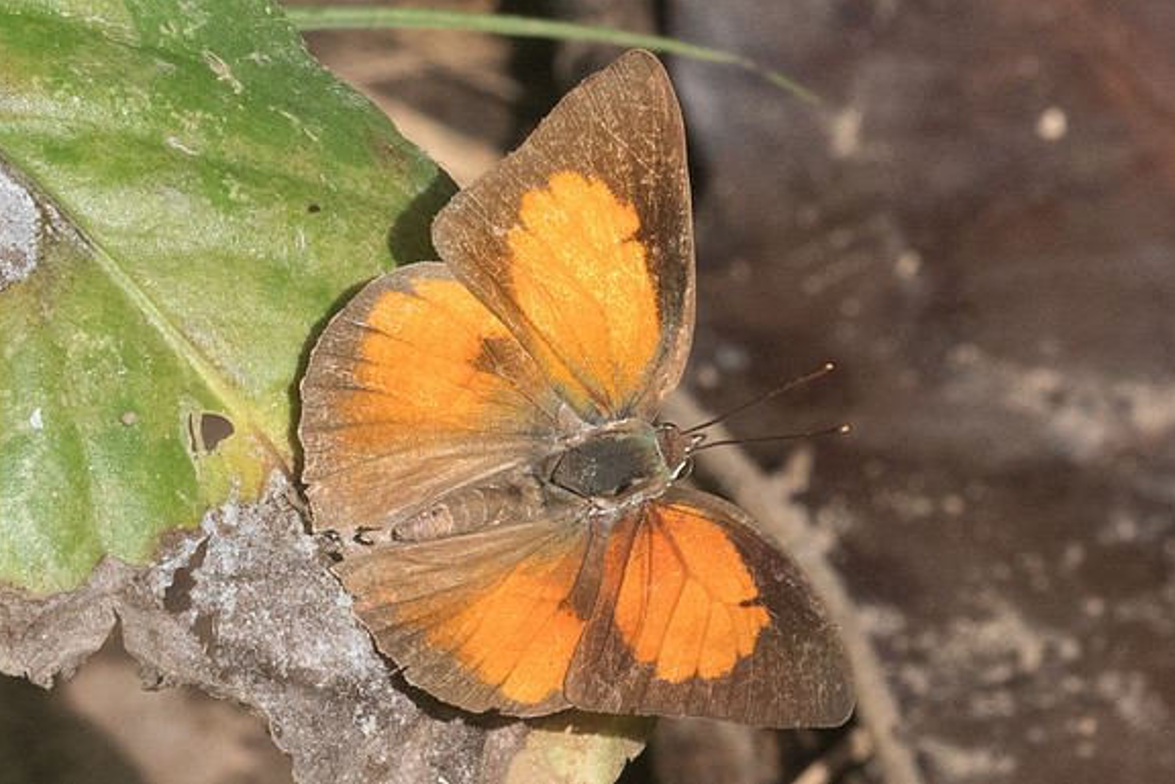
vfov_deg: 1.6
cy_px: 420
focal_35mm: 868
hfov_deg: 2.4
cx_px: 941
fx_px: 28328
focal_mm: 150
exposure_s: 1/500
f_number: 13
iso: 1000
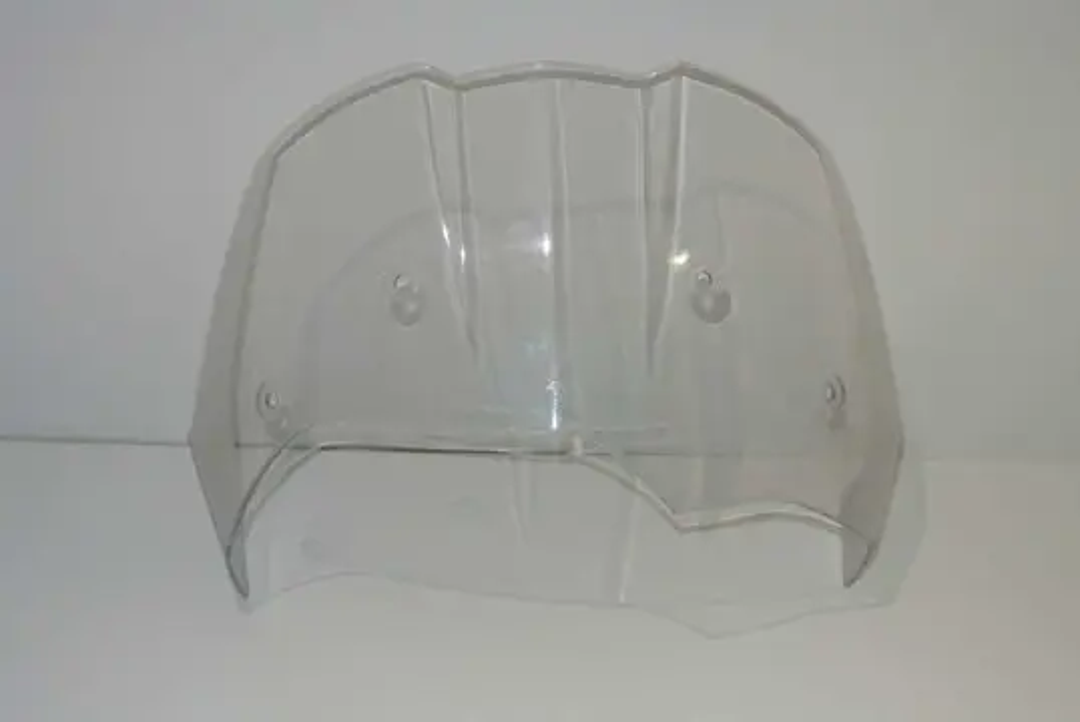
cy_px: 361
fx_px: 1472
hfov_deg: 40.3
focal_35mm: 49
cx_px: 540
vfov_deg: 27.6
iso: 200
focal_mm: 18.2
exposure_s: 1/60
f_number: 4.5
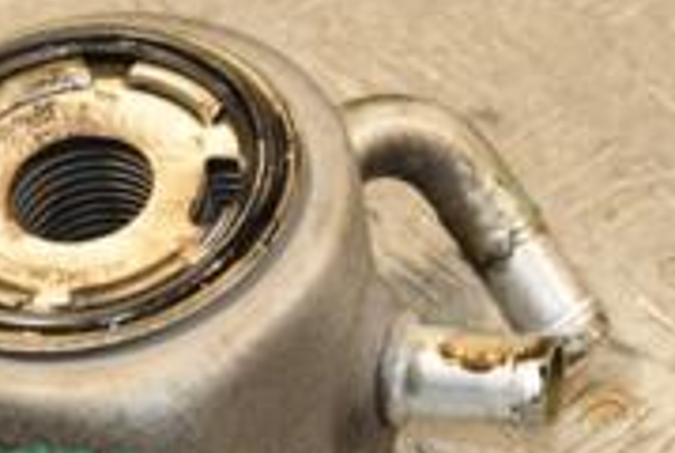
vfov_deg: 5.7
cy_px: 106
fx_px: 4526
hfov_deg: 8.5
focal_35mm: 241
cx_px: 211
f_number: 5.6
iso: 800
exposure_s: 1/200
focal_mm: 48
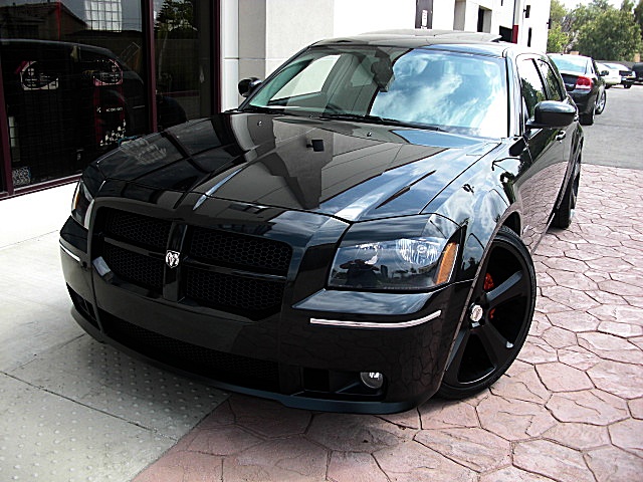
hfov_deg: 51.4
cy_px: 241
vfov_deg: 39.7
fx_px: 669
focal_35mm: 36
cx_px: 322
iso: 50
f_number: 2.8
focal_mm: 6.3
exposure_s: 1/320
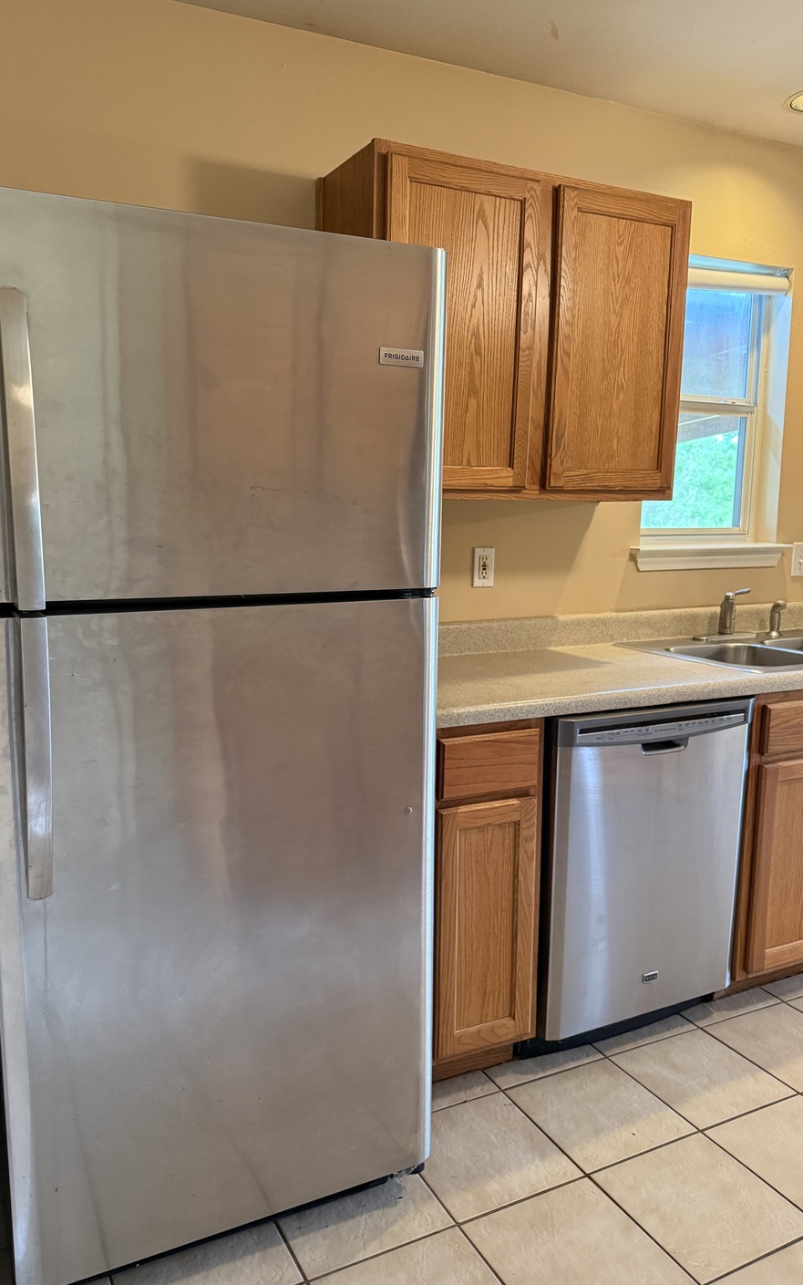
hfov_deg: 47.5
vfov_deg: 70.4
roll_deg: -0.4
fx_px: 910
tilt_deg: -8.6
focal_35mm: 26
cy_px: 654
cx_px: 362
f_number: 1.78
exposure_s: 1/60
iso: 500
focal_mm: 6.76
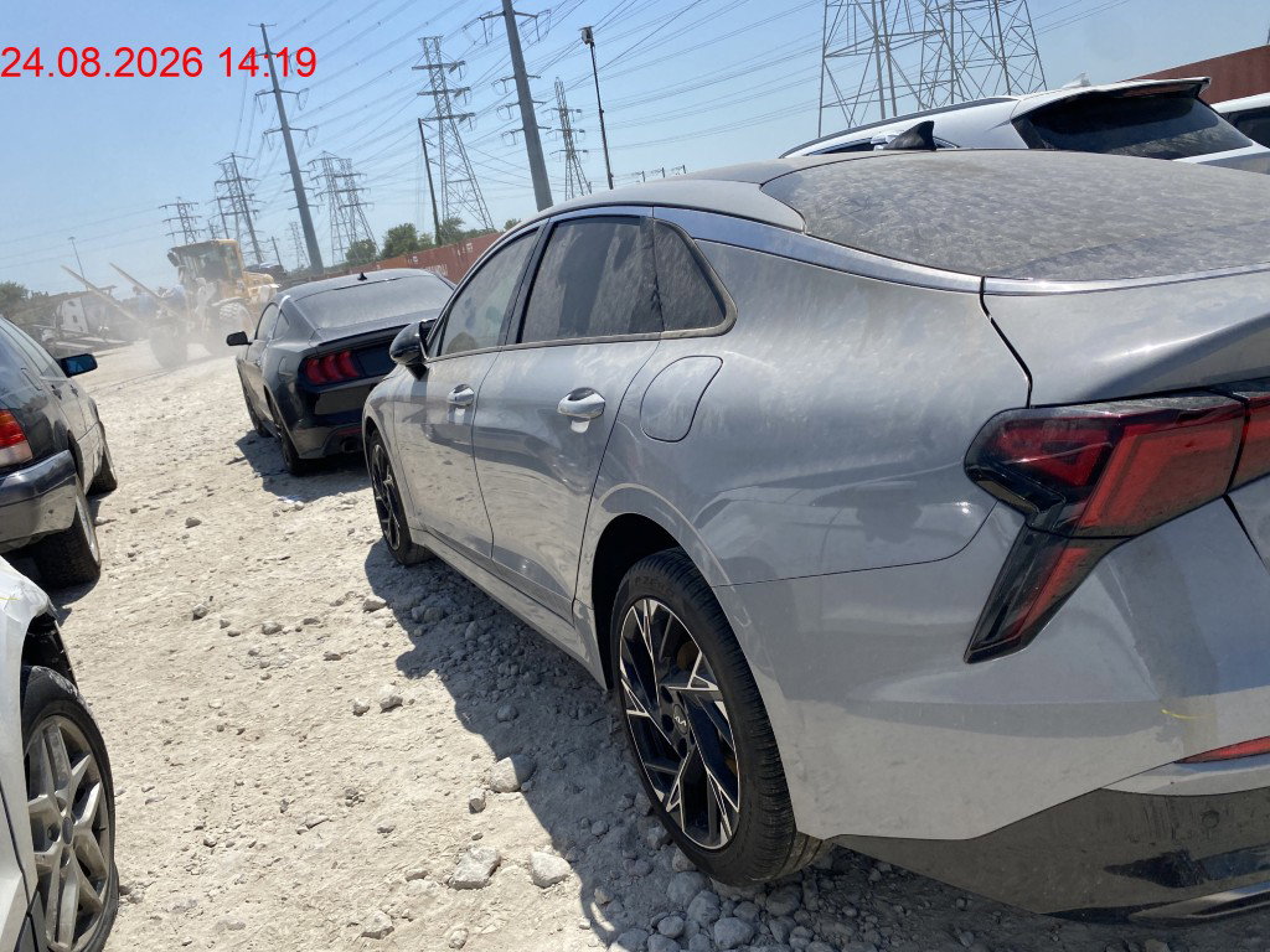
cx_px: 635
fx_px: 954
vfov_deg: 53.1
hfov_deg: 67.3
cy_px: 476
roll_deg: +16.4
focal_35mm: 26
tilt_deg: -16.2
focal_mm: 4.25
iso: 32
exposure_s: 1/4115
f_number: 1.8
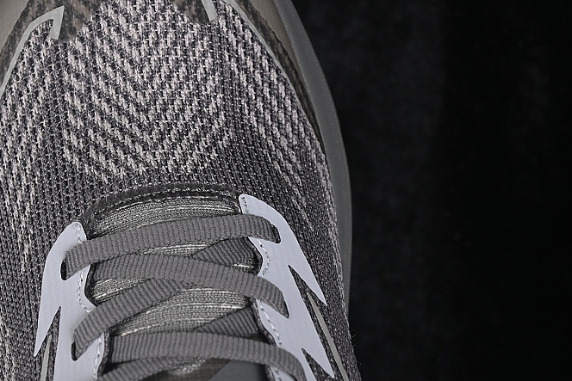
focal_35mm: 122
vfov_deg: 11.2
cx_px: 142
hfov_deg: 16.7
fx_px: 1939
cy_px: 178
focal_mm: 50
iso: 160
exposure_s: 1/60
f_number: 7.1
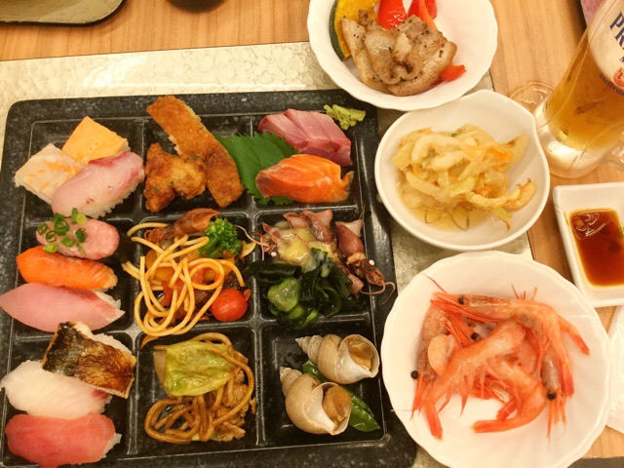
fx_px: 559
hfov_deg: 58.4
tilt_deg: -73.1
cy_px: 234
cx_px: 312
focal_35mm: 31
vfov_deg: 45.4
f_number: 2.4
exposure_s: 1/30
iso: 80
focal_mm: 3.3
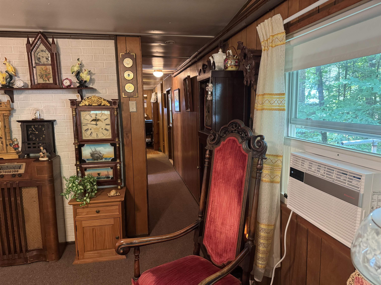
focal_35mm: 24
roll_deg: +0.5
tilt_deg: -8.6
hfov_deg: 71.6
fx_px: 264
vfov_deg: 56.8
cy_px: 142
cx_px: 190
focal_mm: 6.76
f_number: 1.78
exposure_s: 1/60
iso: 640
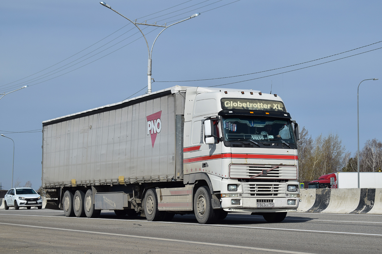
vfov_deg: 16.6
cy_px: 127
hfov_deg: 24.6
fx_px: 875
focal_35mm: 82
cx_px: 191
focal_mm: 55
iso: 200
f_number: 8
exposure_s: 1/1250
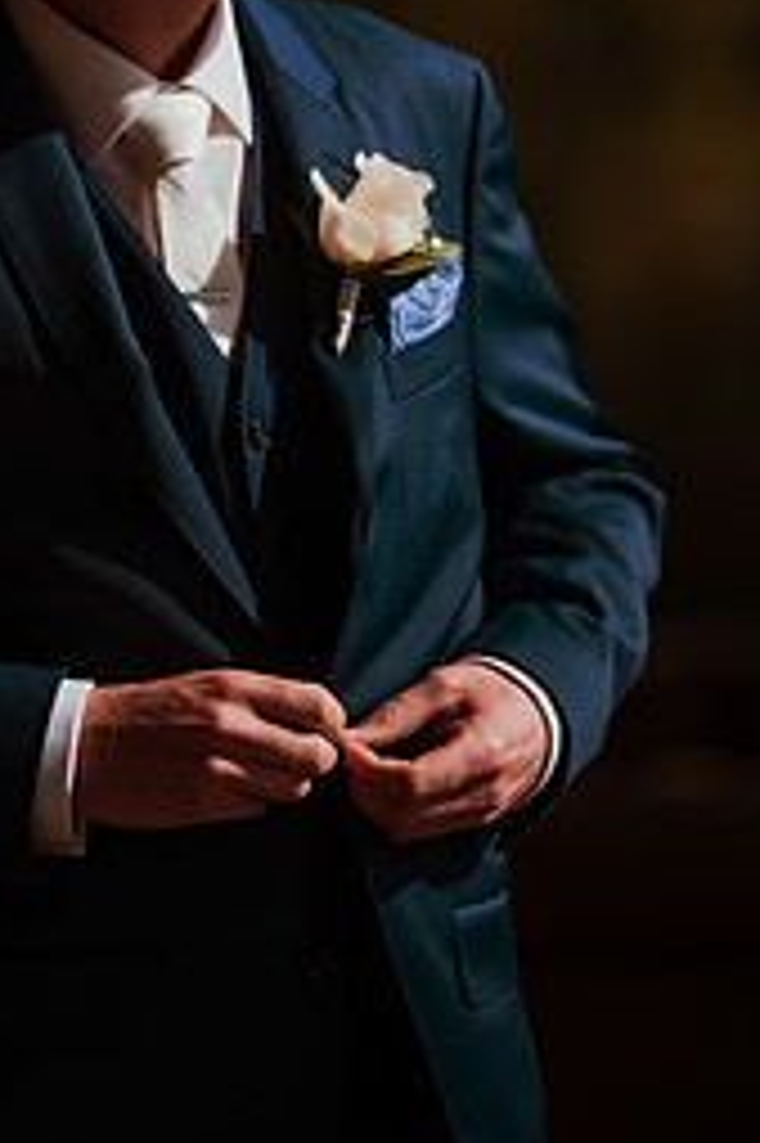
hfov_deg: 5.7
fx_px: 7578
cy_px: 261
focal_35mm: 239
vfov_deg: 8.6
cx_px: 146
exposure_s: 1/4000
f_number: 1.8
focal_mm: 135
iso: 100
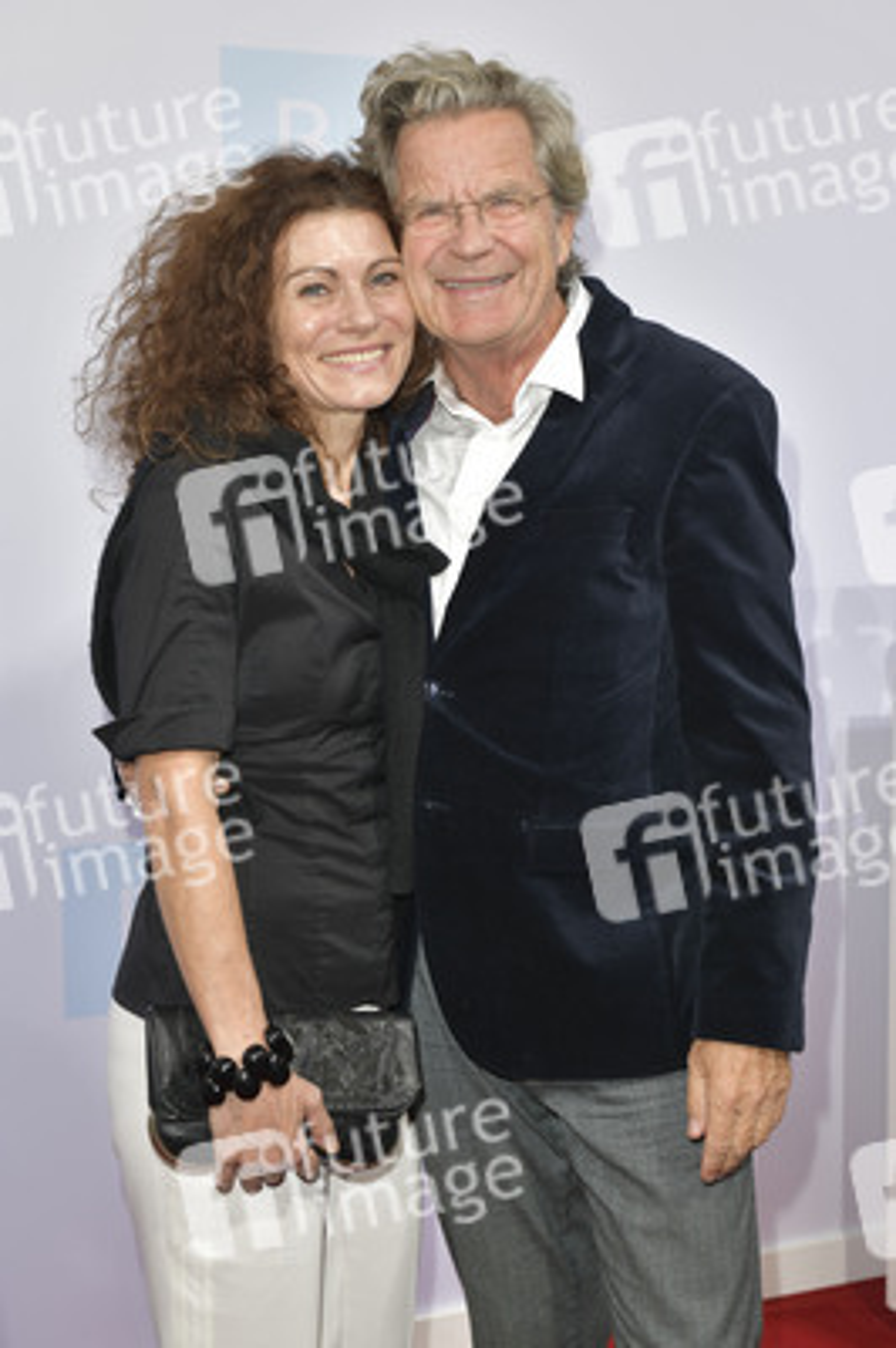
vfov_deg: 38.2
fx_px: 1945
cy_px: 674
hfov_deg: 25.9
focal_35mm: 52
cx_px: 448
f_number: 7.1
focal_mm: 52
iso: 320
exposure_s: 1/160
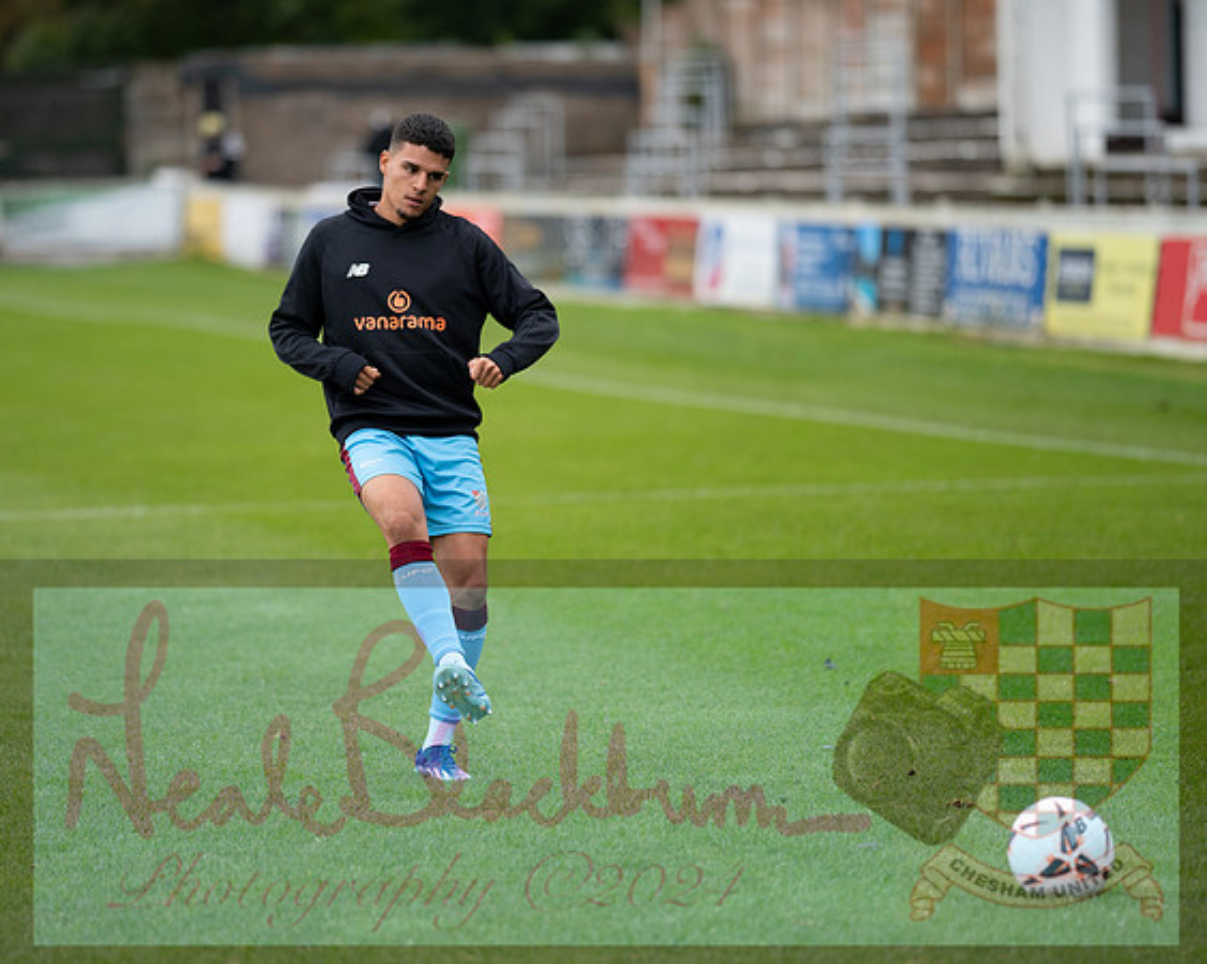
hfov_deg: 10.6
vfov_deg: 8.4
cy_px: 497
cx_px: 497
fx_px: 6534
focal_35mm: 183
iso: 400
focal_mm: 135
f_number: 1.8
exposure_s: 1/2000
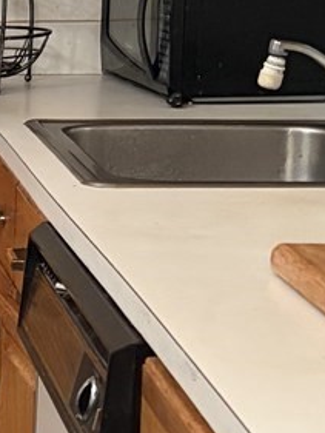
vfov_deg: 13.9
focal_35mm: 142
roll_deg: +0.4
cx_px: -433
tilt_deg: -10.5
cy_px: 228
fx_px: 1776
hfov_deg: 9.4
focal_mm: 5.96
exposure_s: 1/60
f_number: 1.6
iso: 320
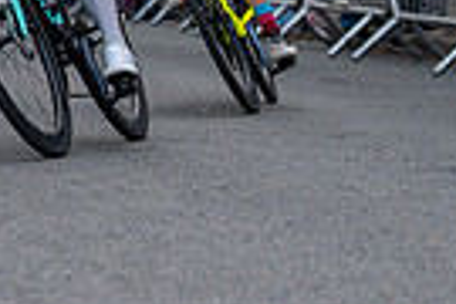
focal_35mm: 332
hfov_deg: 6.2
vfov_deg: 4.1
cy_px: -265
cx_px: -166
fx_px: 4205
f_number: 2.8
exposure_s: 1/800
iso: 640
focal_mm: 70
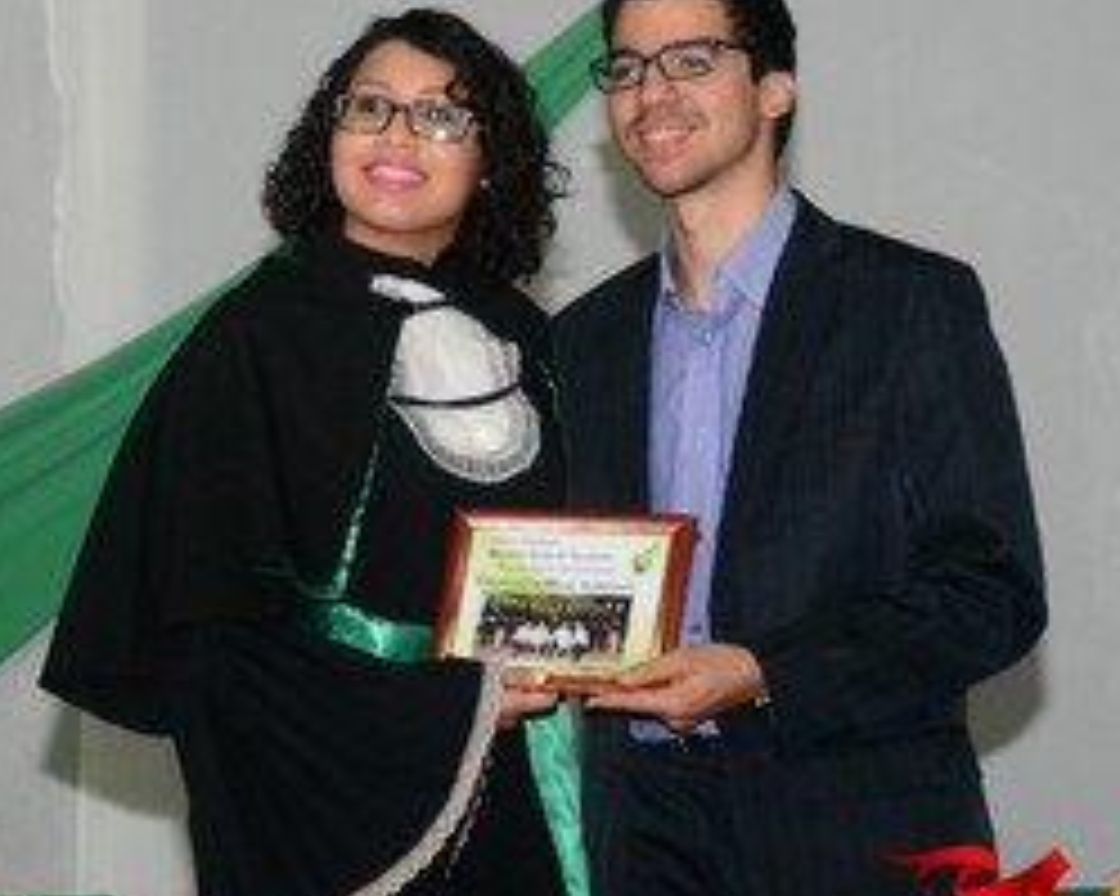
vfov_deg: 8.7
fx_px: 5898
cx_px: 481
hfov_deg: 10.8
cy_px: 455
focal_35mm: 178
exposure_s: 1/80
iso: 3200
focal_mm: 70
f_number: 5.6
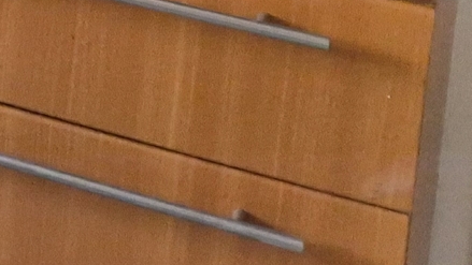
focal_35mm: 146
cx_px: -847
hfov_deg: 11.0
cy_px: -507
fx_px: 1827
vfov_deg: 7.4
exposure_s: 1/180
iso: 125
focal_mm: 5.4
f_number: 1.8
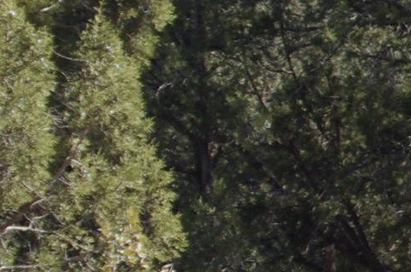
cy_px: 79
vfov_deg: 5.3
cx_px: 1112
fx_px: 2939
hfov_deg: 7.3
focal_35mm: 258
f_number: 6.3
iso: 640
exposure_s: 1/250
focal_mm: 28
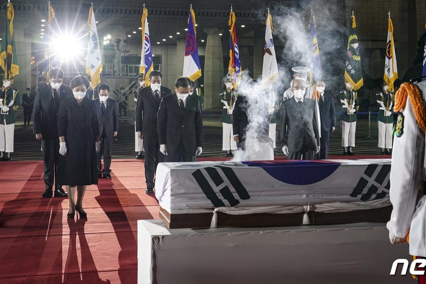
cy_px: 95
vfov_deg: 21.5
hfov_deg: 31.9
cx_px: 220
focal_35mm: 63
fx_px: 745
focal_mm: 46
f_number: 6.3
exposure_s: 1/200
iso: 3200
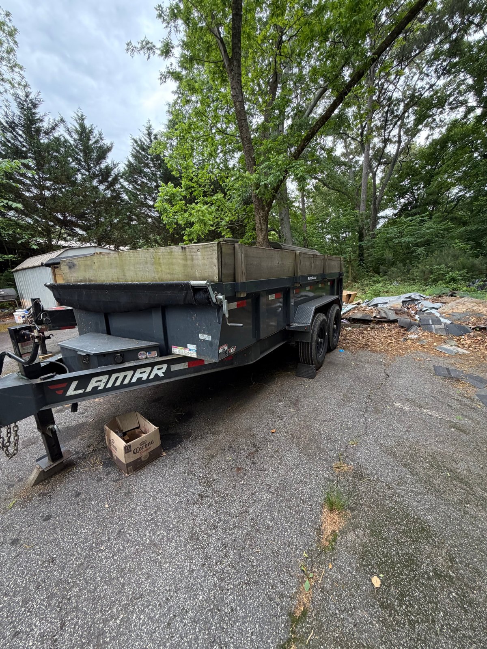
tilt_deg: -5.9
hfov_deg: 85.7
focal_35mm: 14
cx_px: 244
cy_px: 324
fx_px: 263
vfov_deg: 102.1
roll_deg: +3.7
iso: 200
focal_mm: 2.22
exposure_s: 1/121
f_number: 2.2
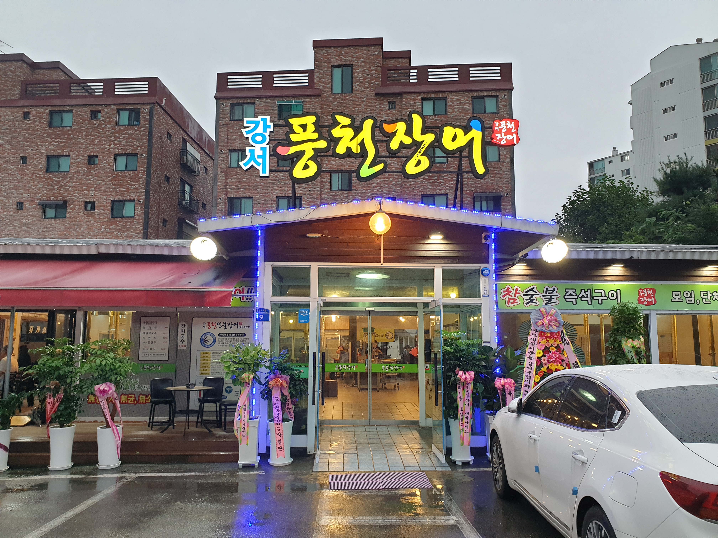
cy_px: 269
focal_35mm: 26
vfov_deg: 53.1
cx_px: 359
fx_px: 539
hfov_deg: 67.3
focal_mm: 4.3
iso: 160
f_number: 2.4
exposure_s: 1/60
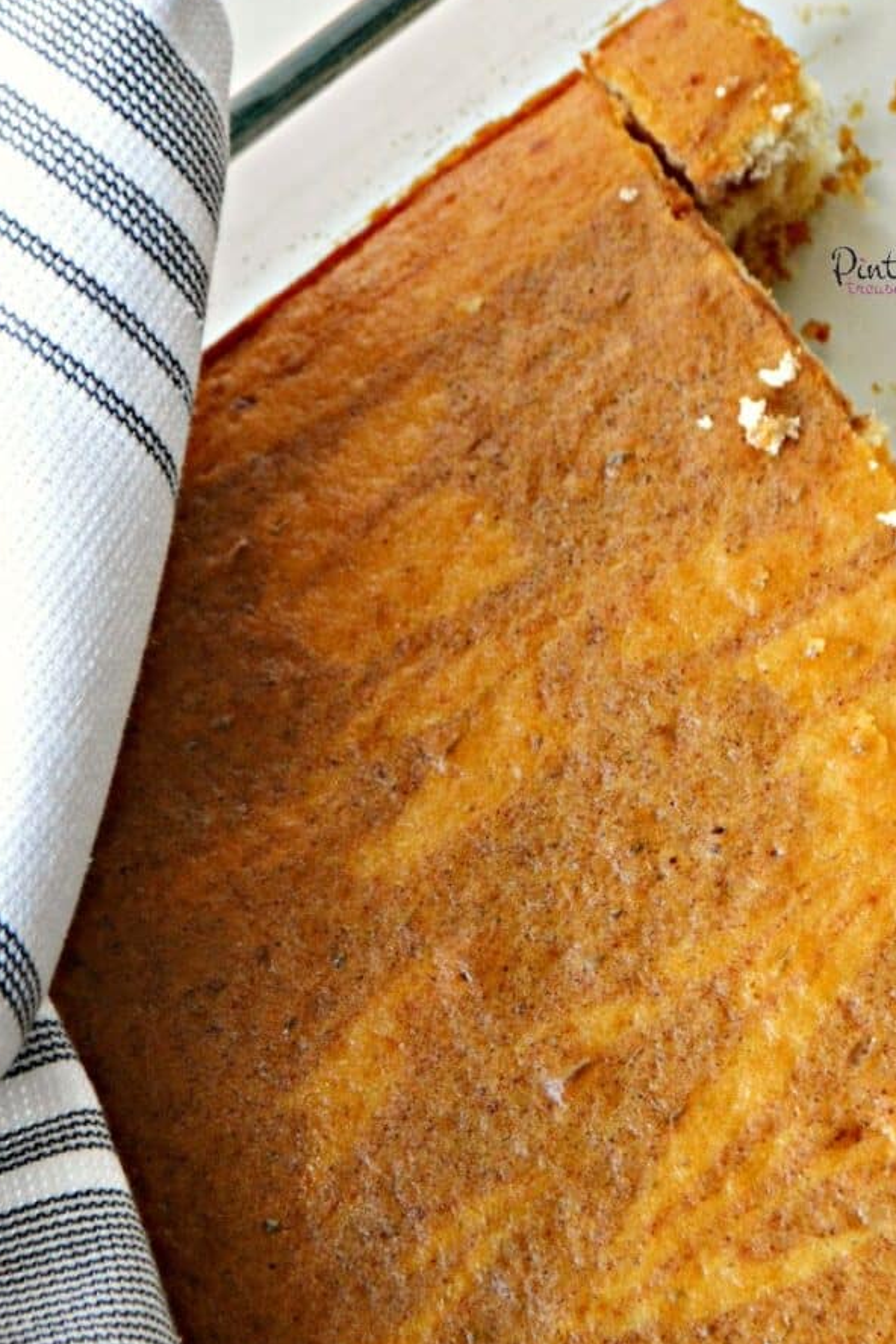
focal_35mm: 83
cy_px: 681
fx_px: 3098
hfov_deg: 16.5
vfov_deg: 24.5
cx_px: 492
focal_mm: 48
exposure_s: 1/100
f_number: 5.3
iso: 400
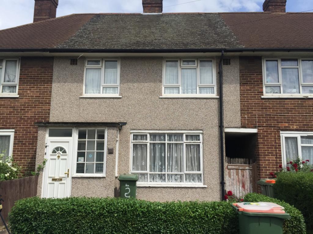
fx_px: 262
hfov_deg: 61.7
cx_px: 156
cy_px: 117
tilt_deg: +8.3
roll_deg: -0.5
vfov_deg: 48.2
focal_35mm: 29
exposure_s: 1/2639
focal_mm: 4.15
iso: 32
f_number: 2.2
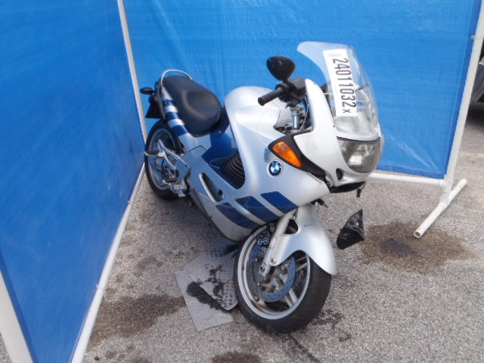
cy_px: 182
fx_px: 391
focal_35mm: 28
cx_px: 242
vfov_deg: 49.7
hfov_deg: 63.4
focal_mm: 5
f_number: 3.5
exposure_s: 1/250
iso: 160
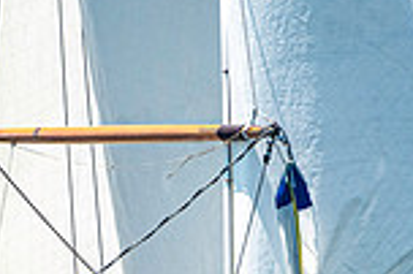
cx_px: 108
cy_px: 429
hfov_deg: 0.8
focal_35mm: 2478
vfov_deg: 0.6
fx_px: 28397
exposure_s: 1/3200
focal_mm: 400
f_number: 5
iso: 400
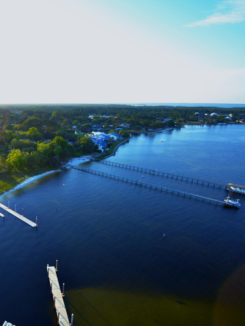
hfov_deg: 27.4
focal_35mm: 52
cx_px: 41
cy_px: 163
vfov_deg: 36.8
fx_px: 491
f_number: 29
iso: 100
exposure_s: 1/50
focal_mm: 24
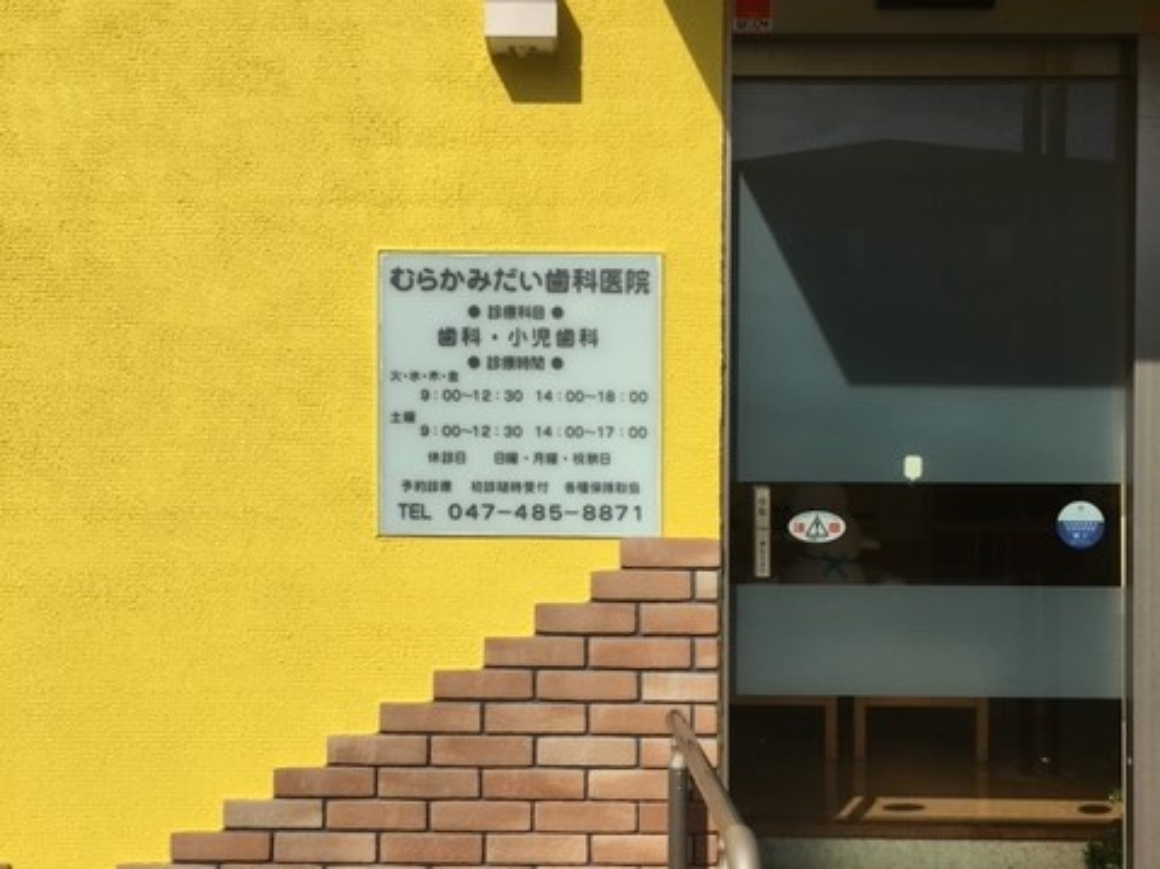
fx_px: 972
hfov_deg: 61.7
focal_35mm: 29
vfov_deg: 48.2
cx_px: 580
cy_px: 434
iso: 25
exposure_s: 1/2653
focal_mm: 4.15
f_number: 2.2
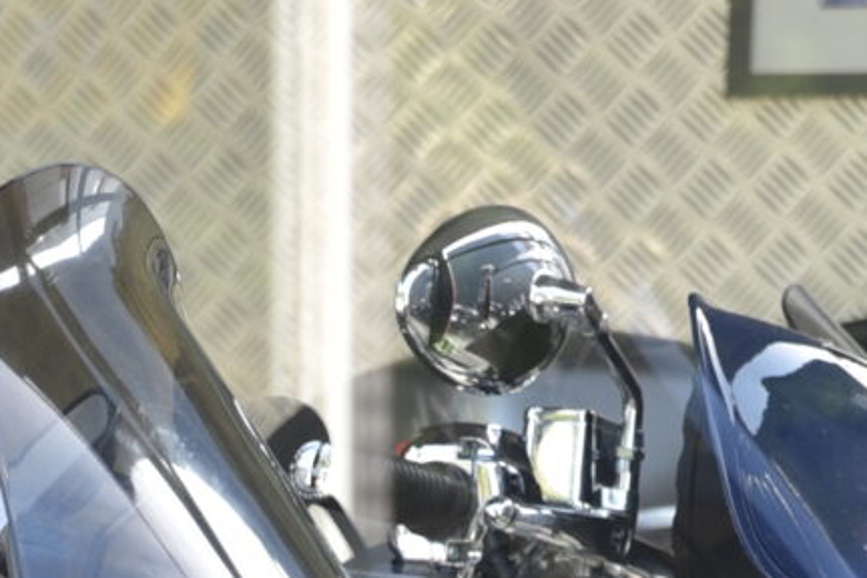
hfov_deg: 4.9
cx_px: -632
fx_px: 9994
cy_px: 1679
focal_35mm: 415
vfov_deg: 3.3
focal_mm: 70
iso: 100
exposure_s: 1/60
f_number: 4
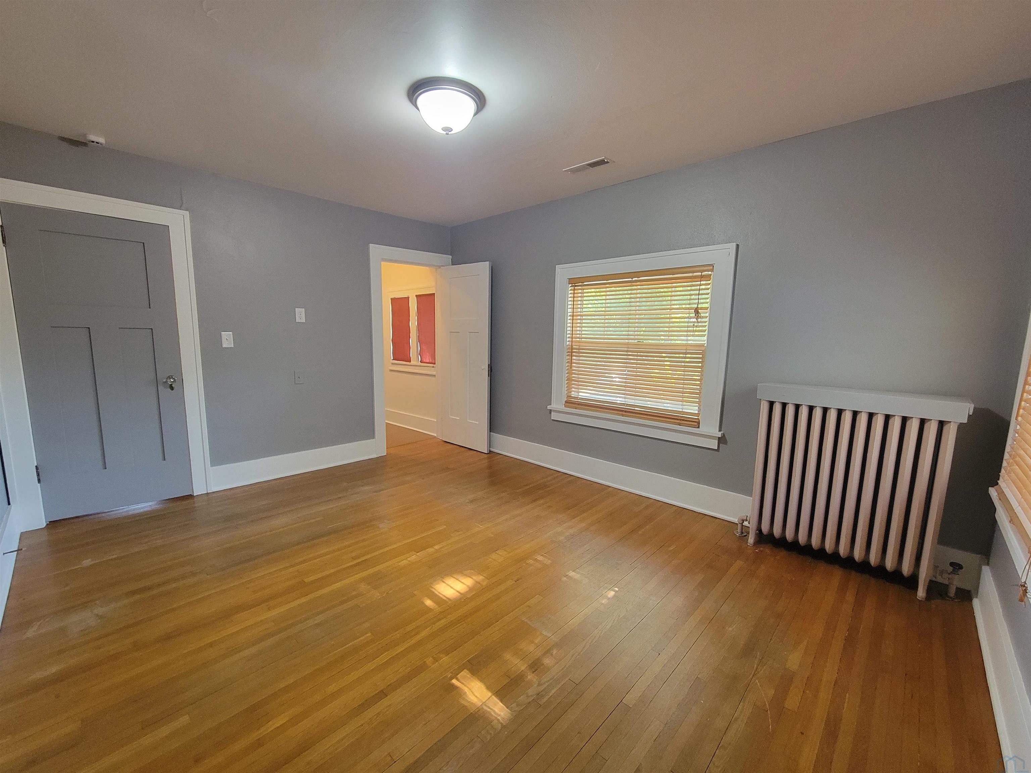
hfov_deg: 106.2
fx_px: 387
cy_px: 386
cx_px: 516
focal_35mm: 13
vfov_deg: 89.9
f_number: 2.2
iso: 320
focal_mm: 2.2
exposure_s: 1/60
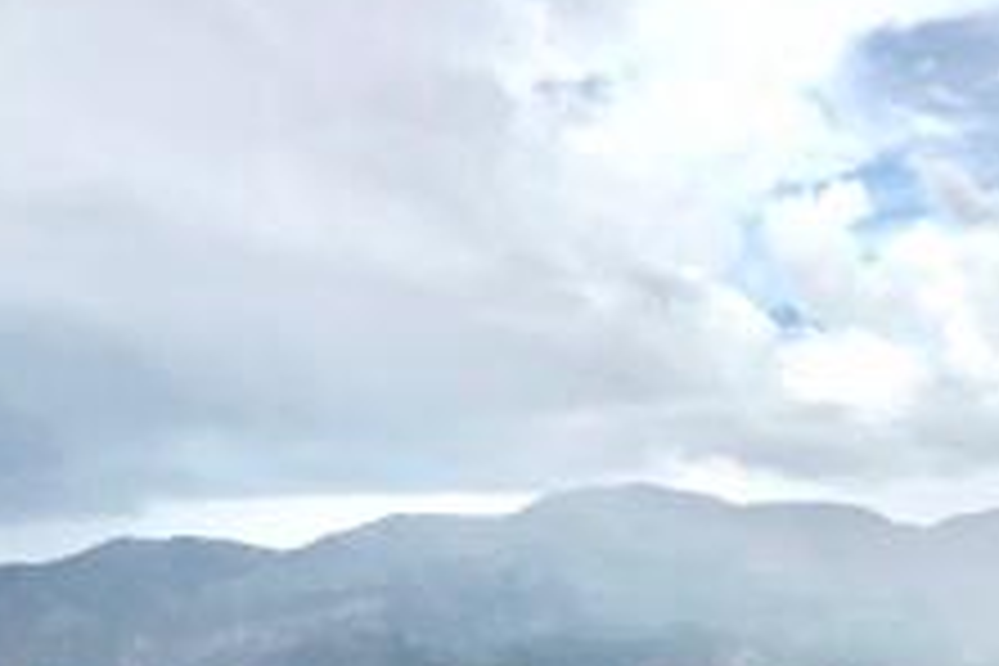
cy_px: 513
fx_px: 2331
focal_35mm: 84
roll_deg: +2.1
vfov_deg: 16.2
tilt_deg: +7.3
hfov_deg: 22.1
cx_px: 1251
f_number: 1.8
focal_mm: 3.99
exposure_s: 1/2667
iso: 20
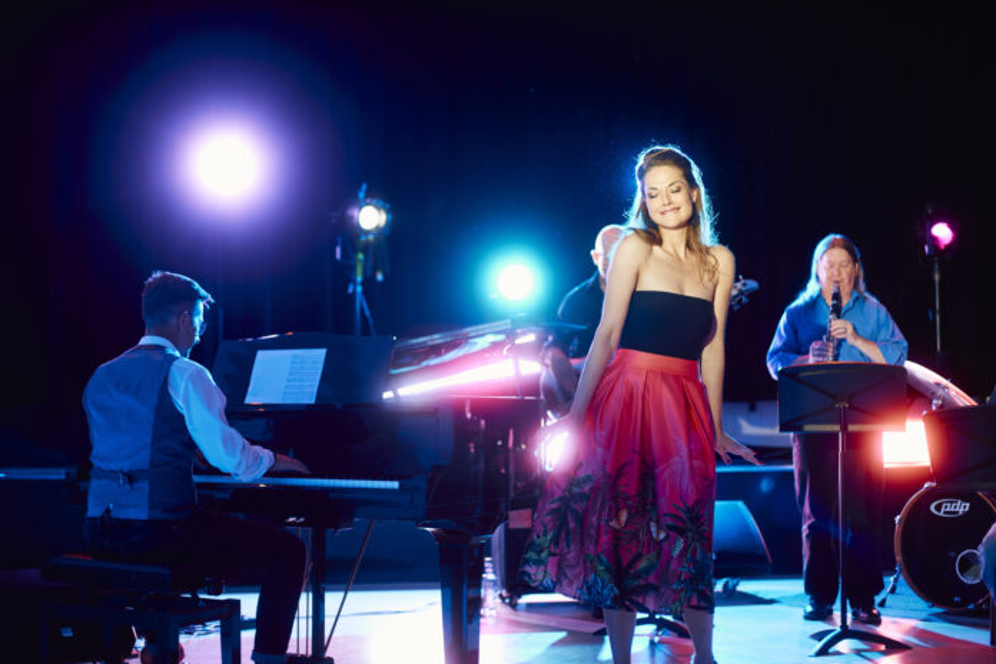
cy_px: 332
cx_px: 498
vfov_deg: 27.0
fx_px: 1383
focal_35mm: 50
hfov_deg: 39.6
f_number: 2.2
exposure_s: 1/200
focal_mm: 50
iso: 500
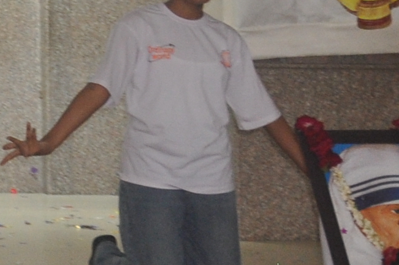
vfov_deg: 5.7
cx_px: -875
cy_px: -192
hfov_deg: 7.5
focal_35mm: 237
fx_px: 2625
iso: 500
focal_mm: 24
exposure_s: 1/60
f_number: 3.8
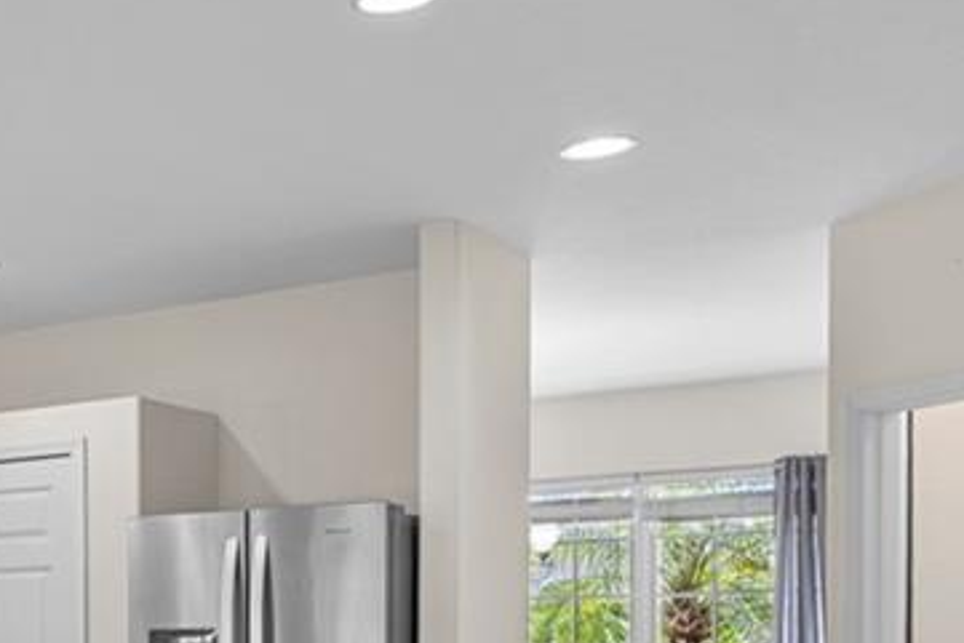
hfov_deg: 25.8
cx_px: -401
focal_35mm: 62
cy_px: 720
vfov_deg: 20.8
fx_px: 1661
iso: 64
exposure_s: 1/1.67
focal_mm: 14
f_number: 8
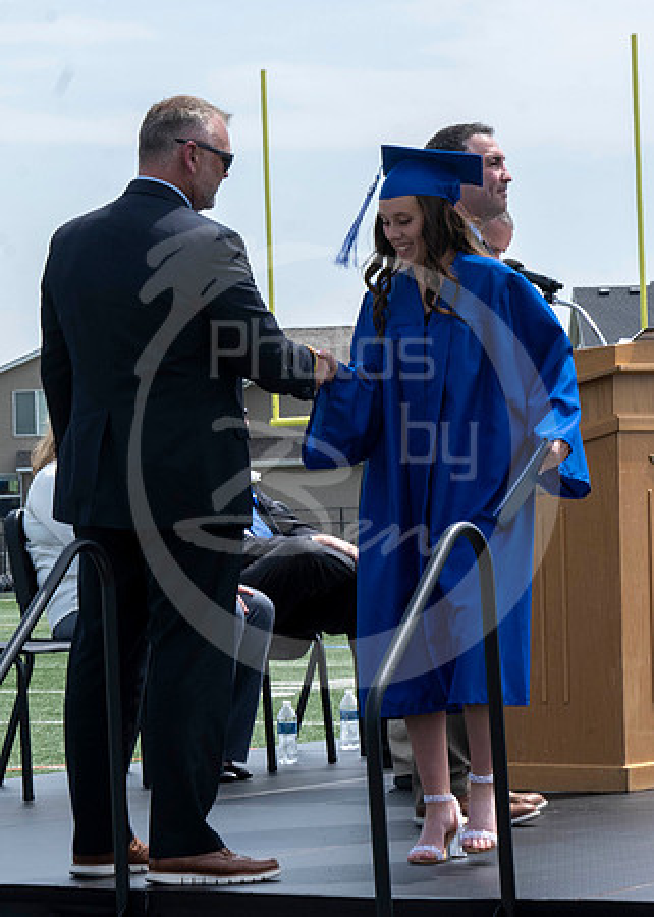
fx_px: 4256
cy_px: 224
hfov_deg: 8.8
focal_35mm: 164
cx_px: 120
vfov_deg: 12.3
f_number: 13
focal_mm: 70
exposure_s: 1/250
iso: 200
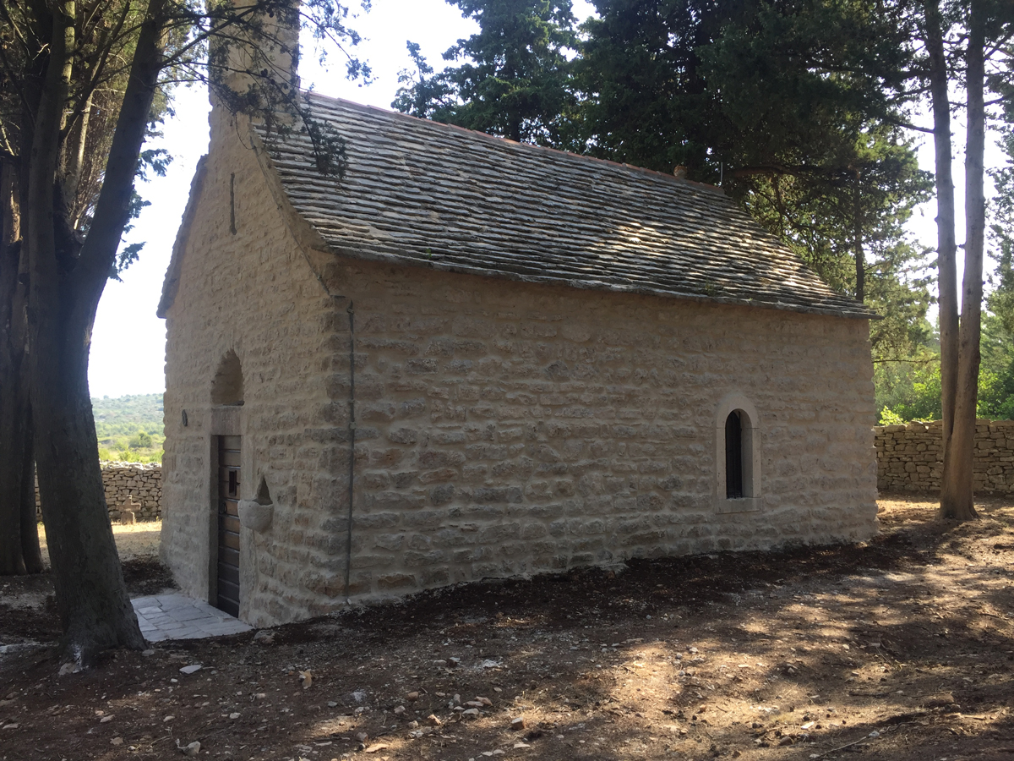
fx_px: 849
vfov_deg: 48.2
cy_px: 380
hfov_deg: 61.7
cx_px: 507
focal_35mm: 29
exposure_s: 1/250
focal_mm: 4.15
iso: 32
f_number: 2.2
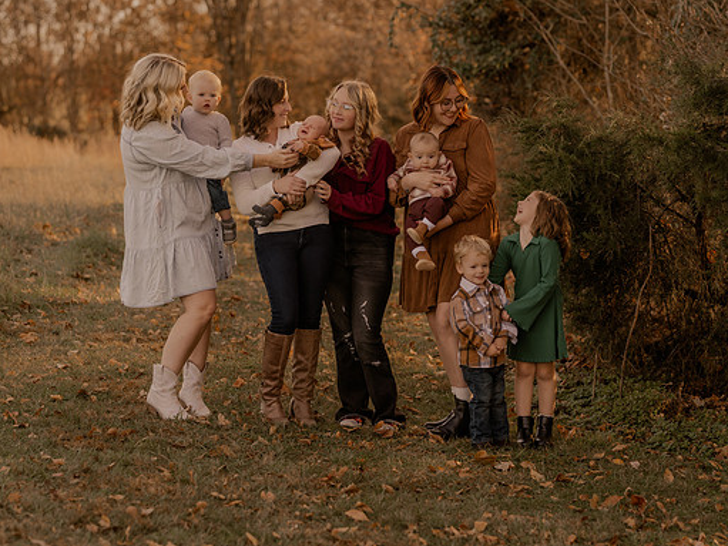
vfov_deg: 14.0
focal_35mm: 106
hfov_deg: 18.6
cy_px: 308
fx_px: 2229
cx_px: 362
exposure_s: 1/320
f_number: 2.8
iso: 200
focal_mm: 85
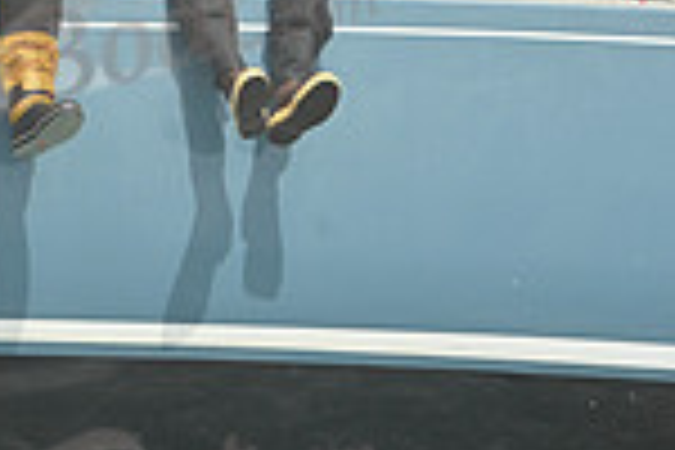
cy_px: -106
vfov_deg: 5.1
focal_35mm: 270
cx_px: -486
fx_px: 5062
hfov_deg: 7.4
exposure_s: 1/1250
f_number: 10
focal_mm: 70
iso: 320
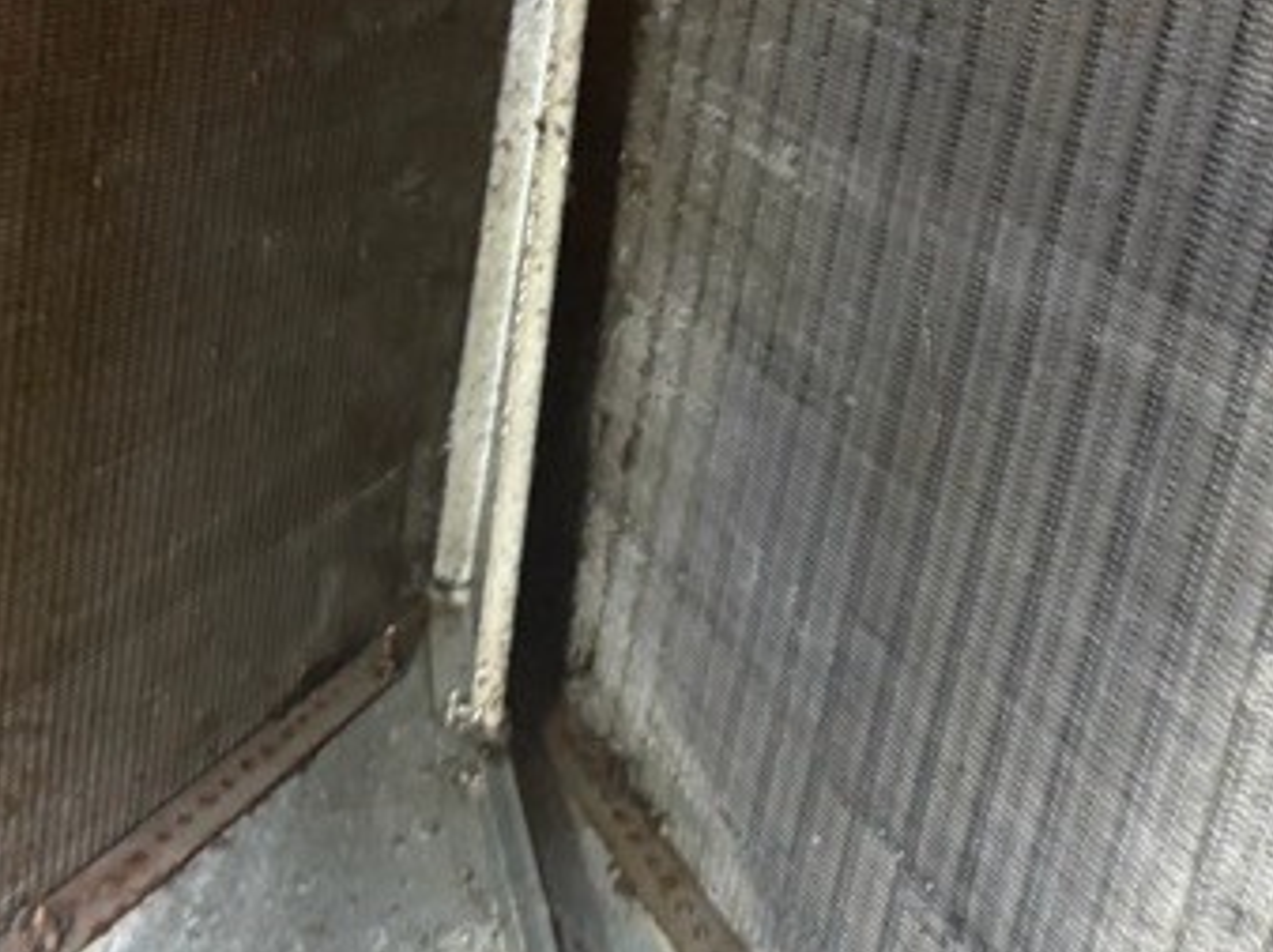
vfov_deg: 22.9
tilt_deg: +71.2
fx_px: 2352
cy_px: 499
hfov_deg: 30.3
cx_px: 599
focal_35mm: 64
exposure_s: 1/40
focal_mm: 6.76
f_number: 1.78
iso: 800
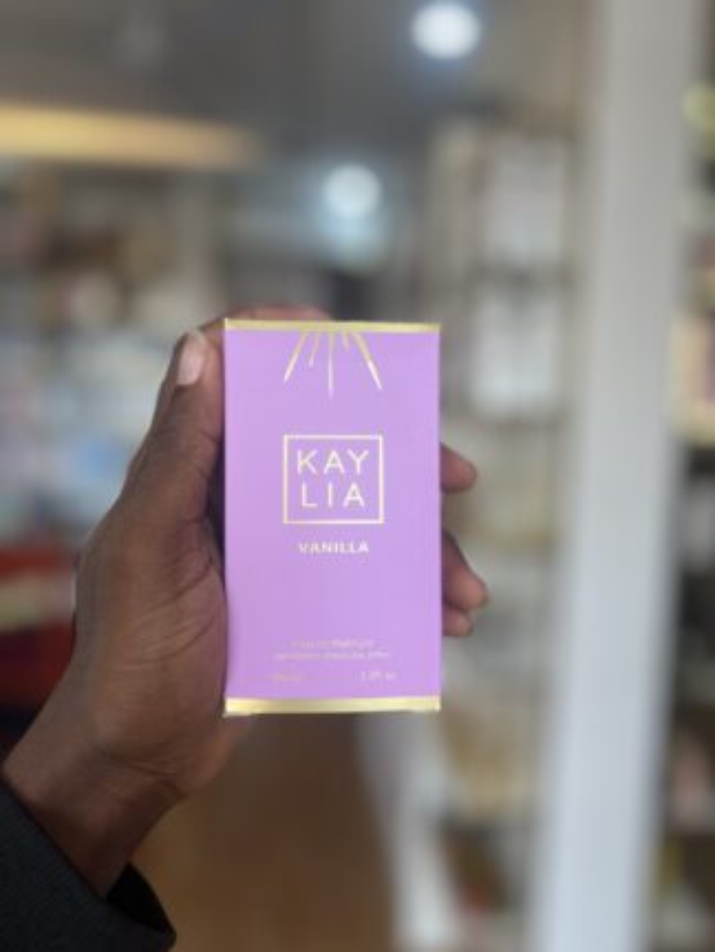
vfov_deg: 67.3
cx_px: 358
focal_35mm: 26
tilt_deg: -4.6
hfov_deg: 53.1
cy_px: 476
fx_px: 715
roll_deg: -2.0
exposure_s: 1/100
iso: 40
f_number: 1.5
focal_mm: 5.7
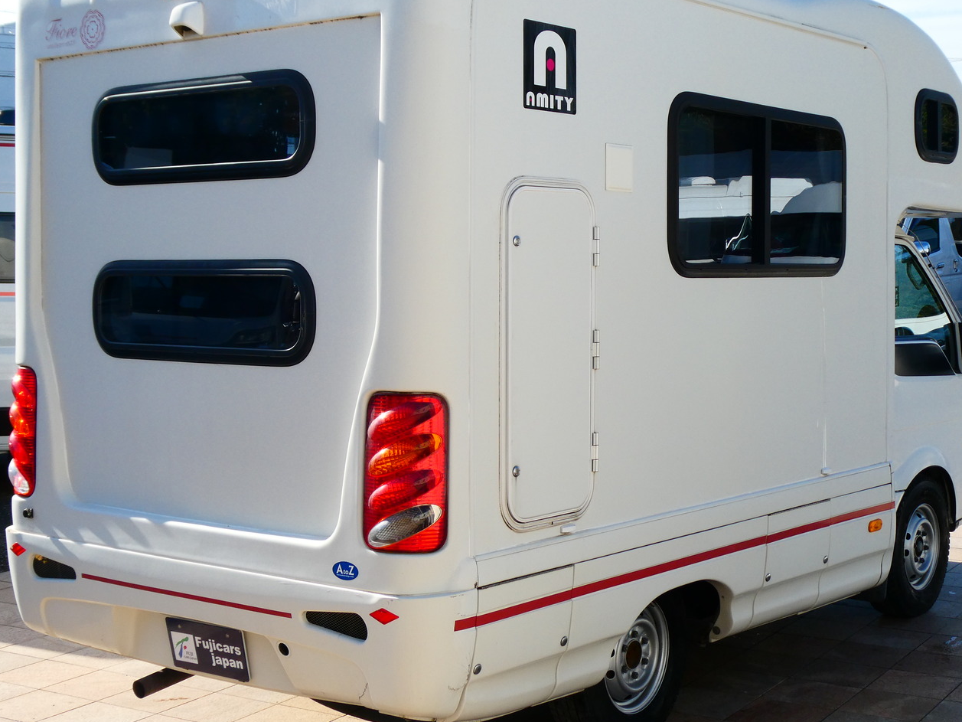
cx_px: 540
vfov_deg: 26.1
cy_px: 309
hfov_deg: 34.3
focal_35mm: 56
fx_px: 1556
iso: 80
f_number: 3.9
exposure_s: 1/500
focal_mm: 7.8
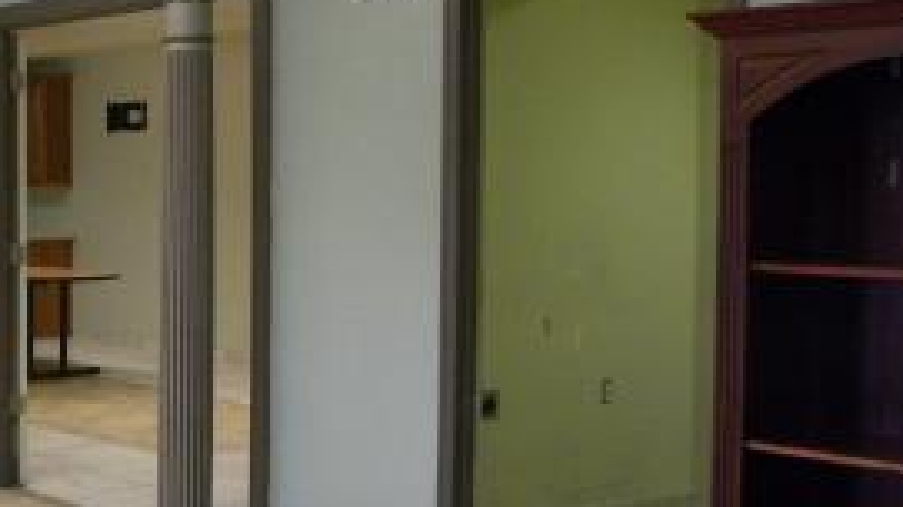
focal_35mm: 67
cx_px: -113
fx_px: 1603
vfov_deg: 18.0
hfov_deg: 28.3
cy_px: 243
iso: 360
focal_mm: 4.6
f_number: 2.8
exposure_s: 1/68.5
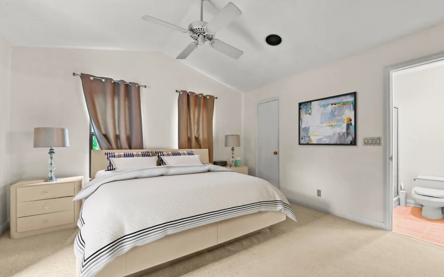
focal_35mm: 15
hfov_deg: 101.4
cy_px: 143
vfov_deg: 74.8
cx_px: 230
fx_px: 181
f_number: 9
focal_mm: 14
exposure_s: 1/10
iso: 1250
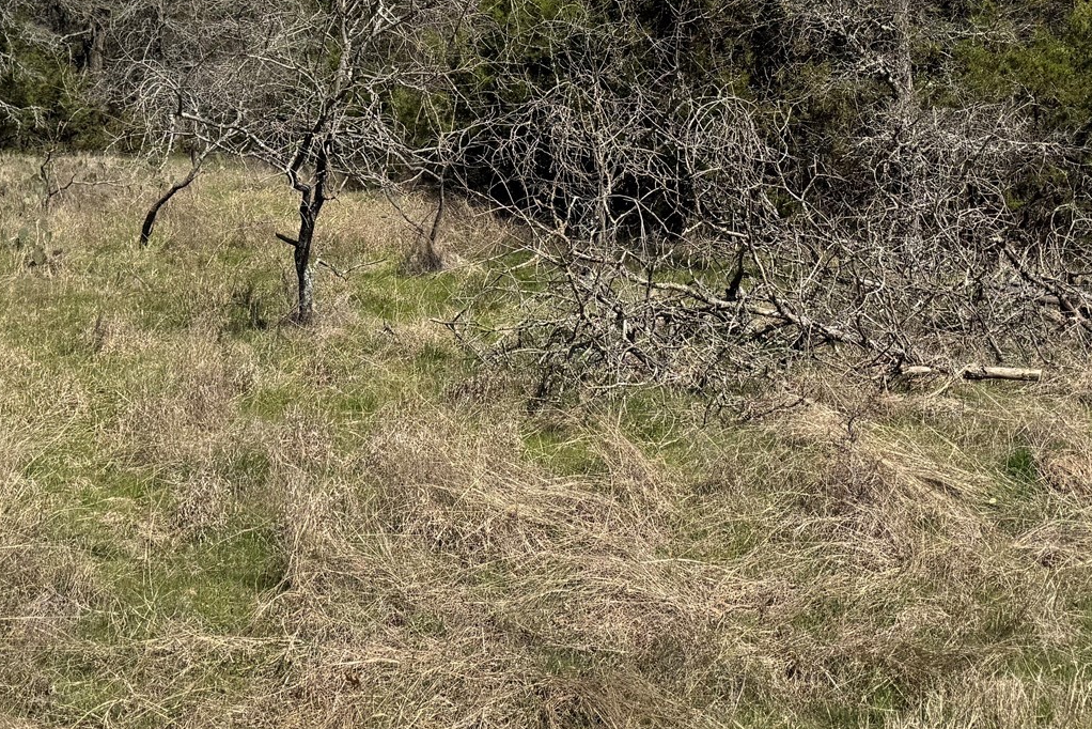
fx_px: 1517
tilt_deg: +0.1
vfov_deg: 26.2
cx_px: 571
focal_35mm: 50
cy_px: 91
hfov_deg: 39.6
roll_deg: +1.8
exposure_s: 1/3802
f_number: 1.78
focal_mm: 6.76
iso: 80
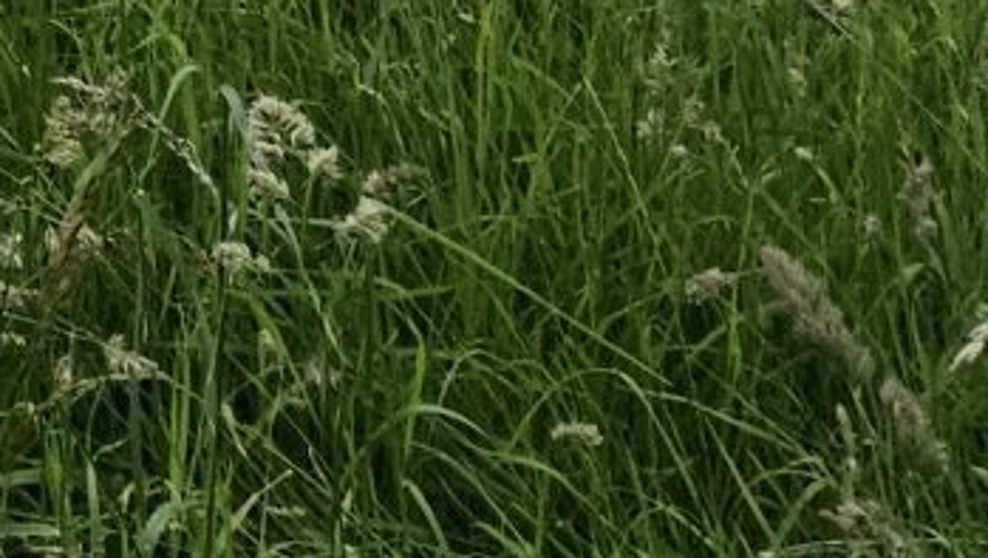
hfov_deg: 21.7
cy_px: -1388
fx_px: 2176
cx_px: -461
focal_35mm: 83
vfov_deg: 9.3
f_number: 2.2
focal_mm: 2.2
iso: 50
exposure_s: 1/3798
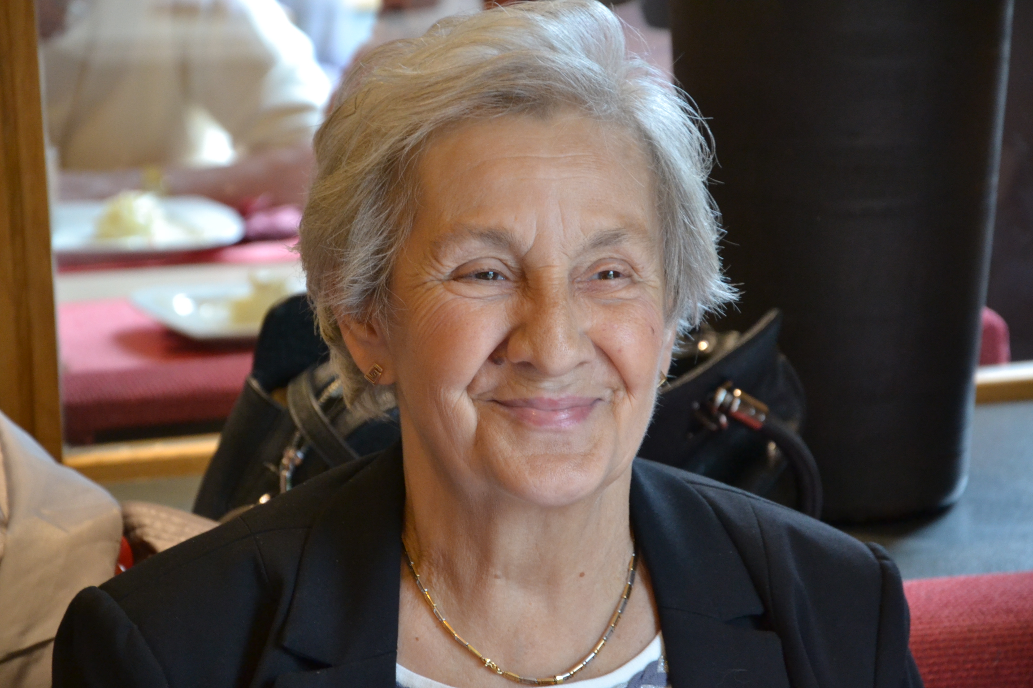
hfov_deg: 13.0
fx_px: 4519
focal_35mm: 158
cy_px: 344
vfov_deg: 8.7
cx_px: 516
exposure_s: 1/60
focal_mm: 105
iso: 1800
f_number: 5.6
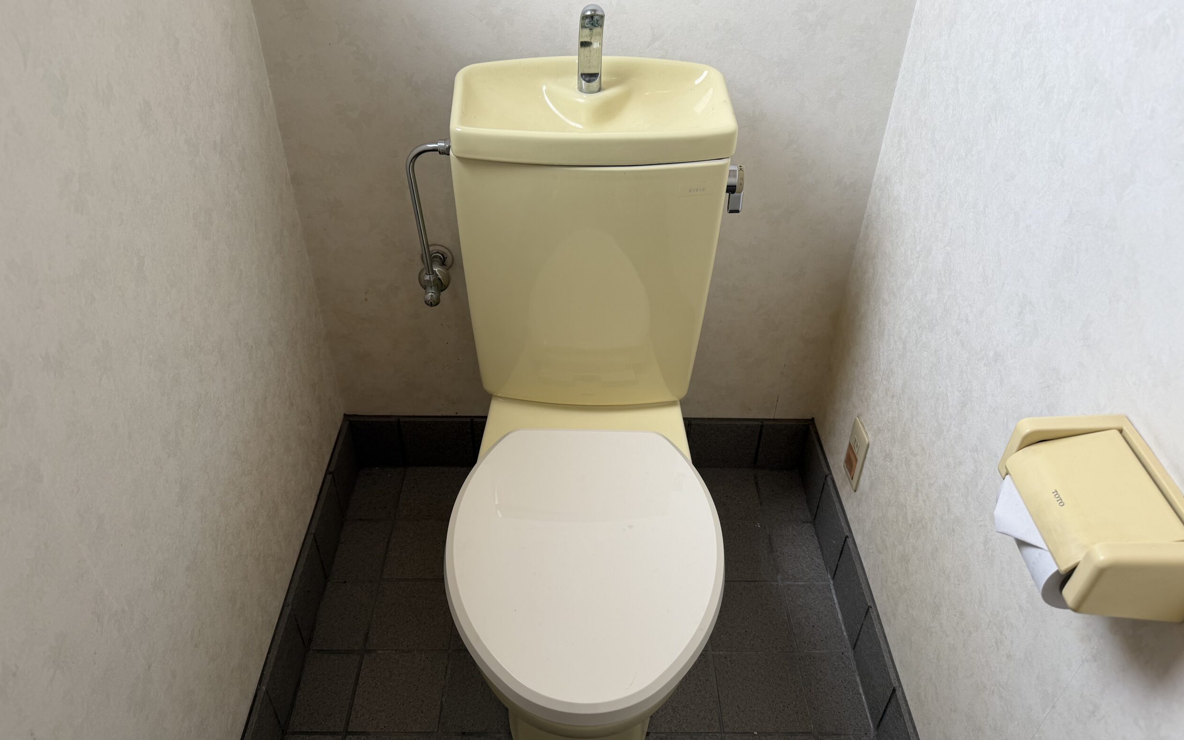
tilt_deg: -39.0
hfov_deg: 70.4
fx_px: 839
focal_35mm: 26
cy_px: 380
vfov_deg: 47.6
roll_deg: -0.2
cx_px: 587
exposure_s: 1/271
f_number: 1.78
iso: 64
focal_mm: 6.76
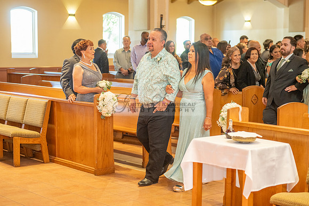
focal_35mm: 70
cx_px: 154
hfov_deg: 28.8
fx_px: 601
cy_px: 103
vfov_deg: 19.5
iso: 1600
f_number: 2.8
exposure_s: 1/160
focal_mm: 70
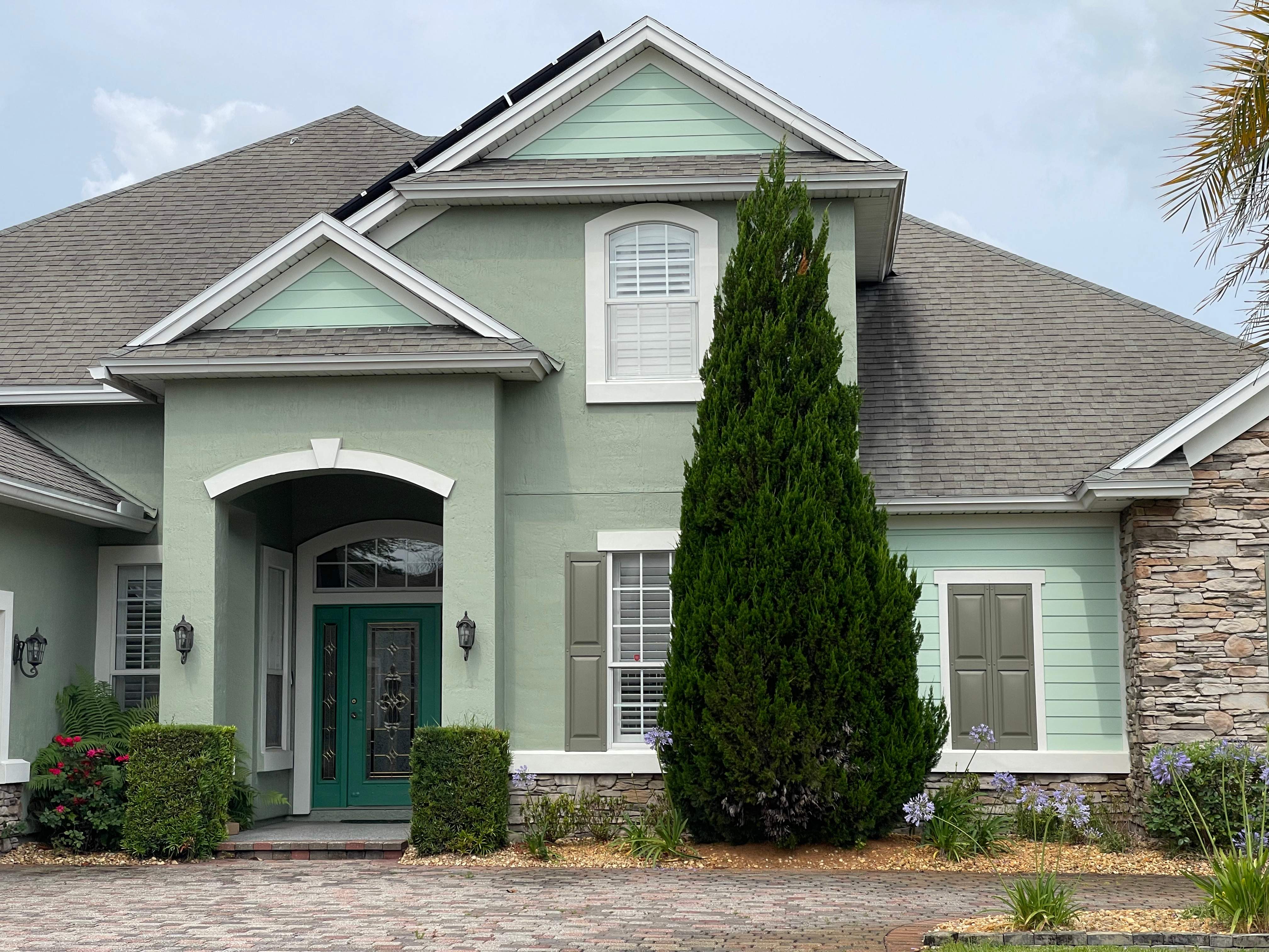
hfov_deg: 30.3
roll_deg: -1.0
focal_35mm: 64
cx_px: 634
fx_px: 2346
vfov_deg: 22.9
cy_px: 476
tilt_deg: +6.2
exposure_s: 1/1074
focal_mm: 7.5
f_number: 2.2
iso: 20
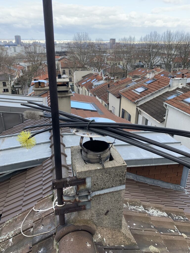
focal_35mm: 26
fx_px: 190
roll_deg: +0.1
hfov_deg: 53.1
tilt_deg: -23.6
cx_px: 95
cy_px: 126
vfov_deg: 67.3
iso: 25
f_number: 1.8
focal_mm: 4.25
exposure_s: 1/291
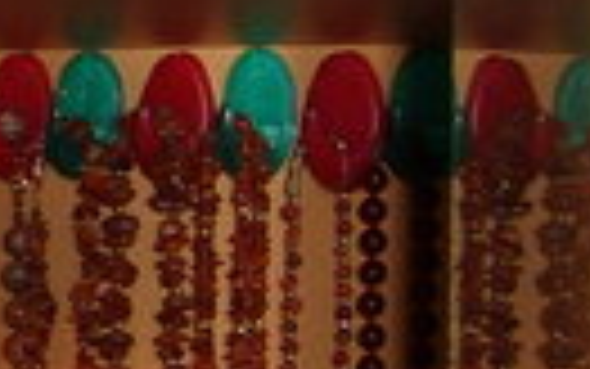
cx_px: -401
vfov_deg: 7.1
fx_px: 2960
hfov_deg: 10.8
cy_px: 140
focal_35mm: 184
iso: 100
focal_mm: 5.8
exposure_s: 1/45
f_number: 2.8
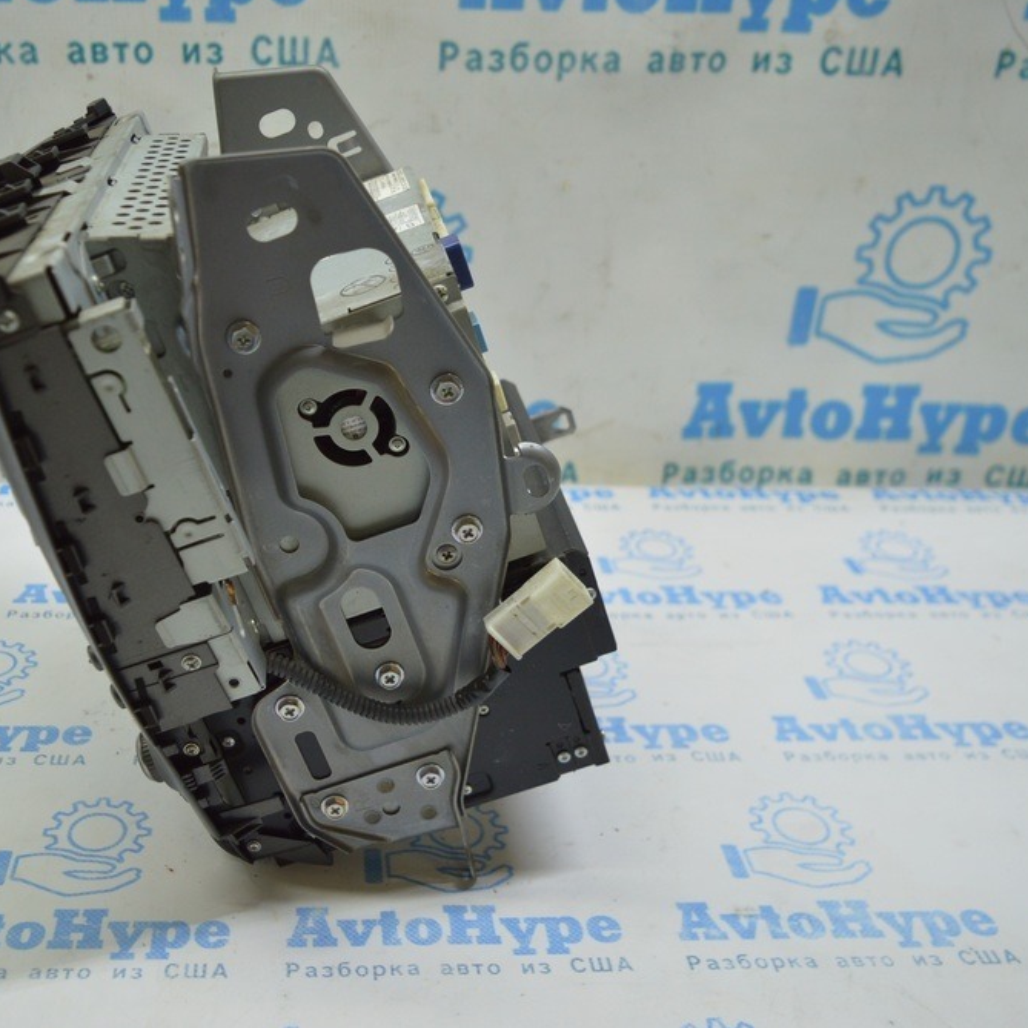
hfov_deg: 42.2
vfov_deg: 42.8
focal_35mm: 39
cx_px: 337
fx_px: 1310
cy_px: 508
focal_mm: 20
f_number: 3.5
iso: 400
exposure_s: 1/80
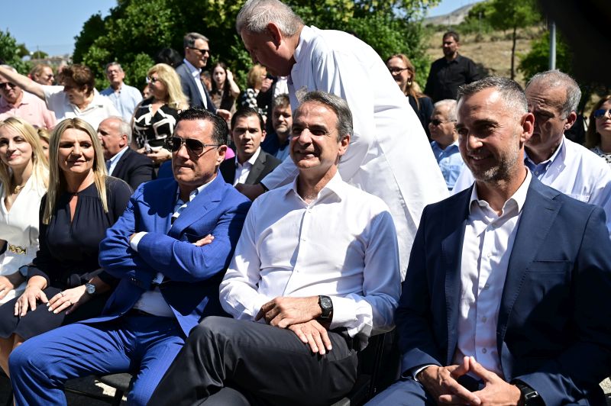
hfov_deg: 56.5
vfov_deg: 39.4
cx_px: 306
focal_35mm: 34
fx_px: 568
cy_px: 203
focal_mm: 33.5
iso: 100
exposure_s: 1/1250
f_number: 4
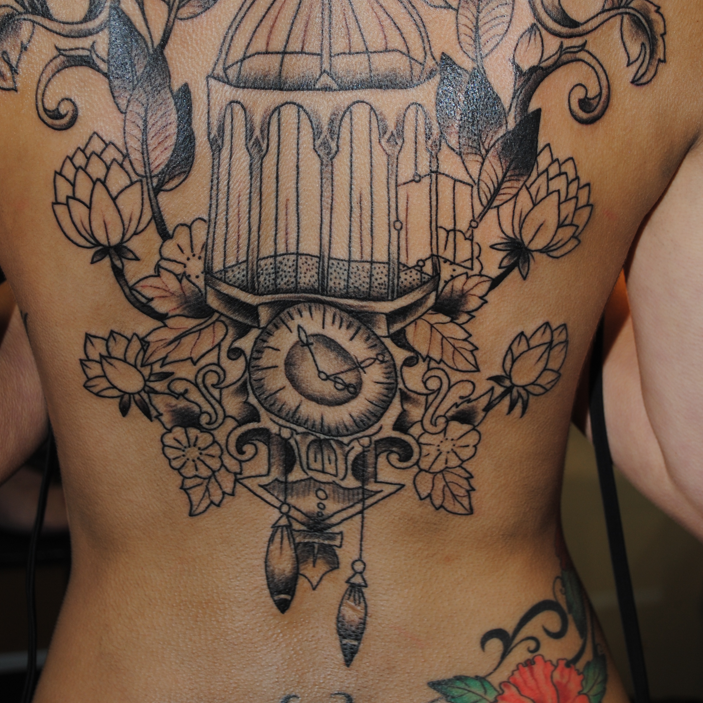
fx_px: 1693
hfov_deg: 23.4
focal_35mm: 74
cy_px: 185
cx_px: 331
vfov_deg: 23.2
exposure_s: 1/20
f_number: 5
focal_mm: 35
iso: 100
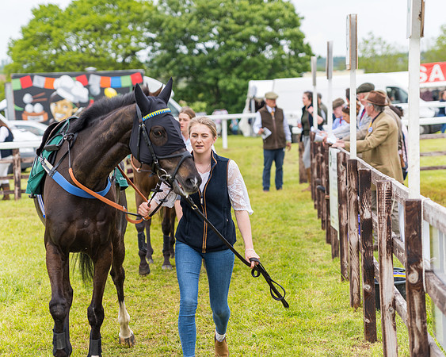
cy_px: 177
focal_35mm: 120
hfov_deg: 16.0
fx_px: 1587
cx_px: 220
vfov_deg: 12.8
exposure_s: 1/125
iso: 50
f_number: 4
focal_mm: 105
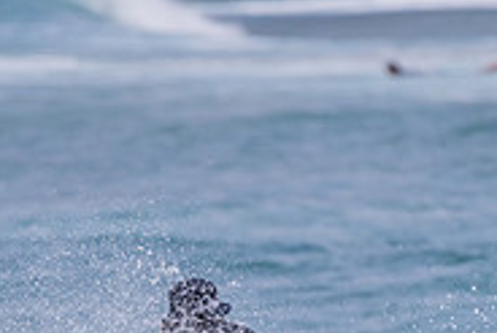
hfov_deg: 1.3
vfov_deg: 0.9
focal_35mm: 1572
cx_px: 149
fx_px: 21719
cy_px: 456
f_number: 5.6
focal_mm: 500
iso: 500
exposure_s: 1/1250
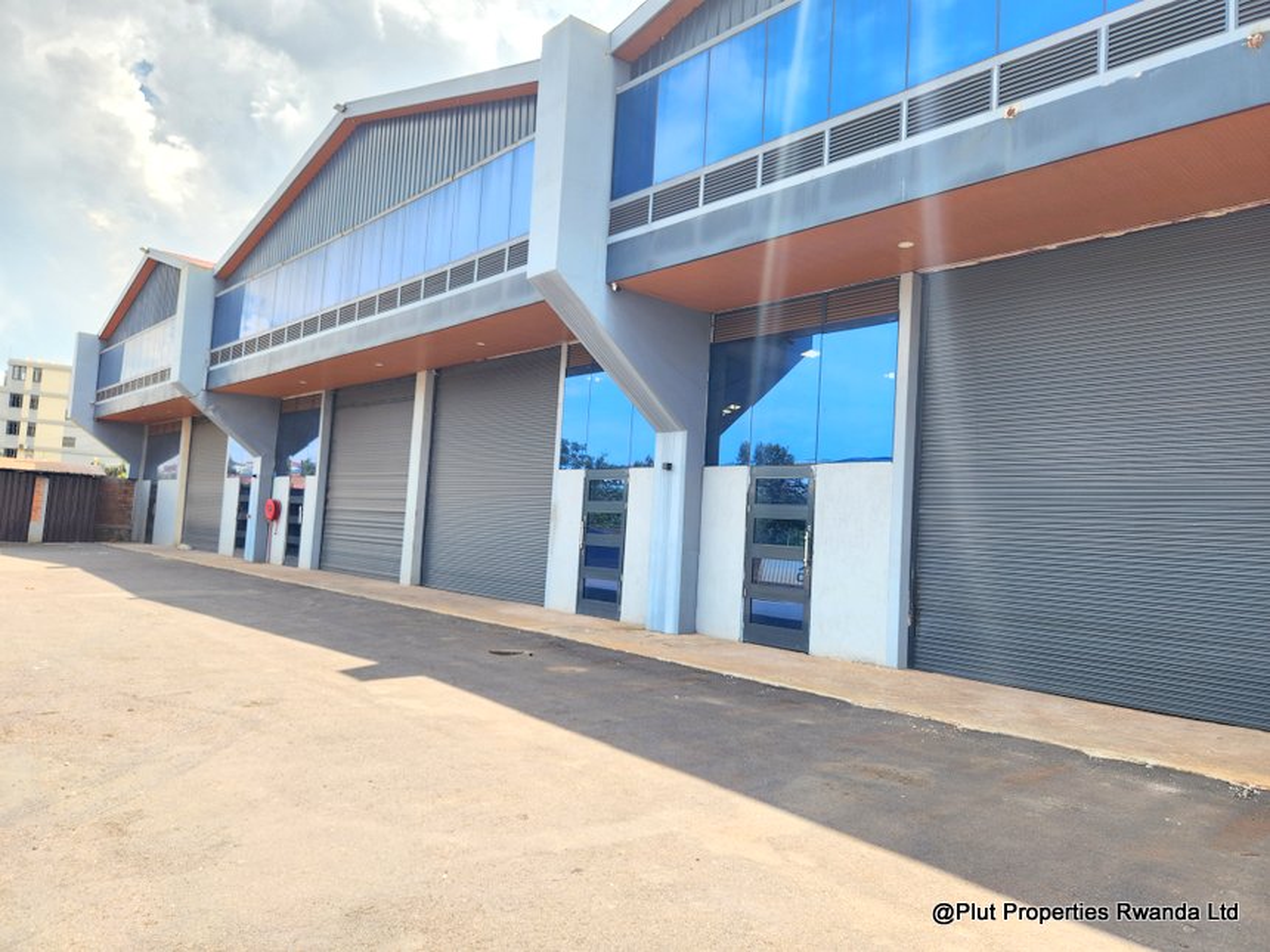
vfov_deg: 58.9
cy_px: 476
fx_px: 844
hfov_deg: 73.9
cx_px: 635
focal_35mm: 23
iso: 20
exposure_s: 1/531
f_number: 1.8
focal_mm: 5.4
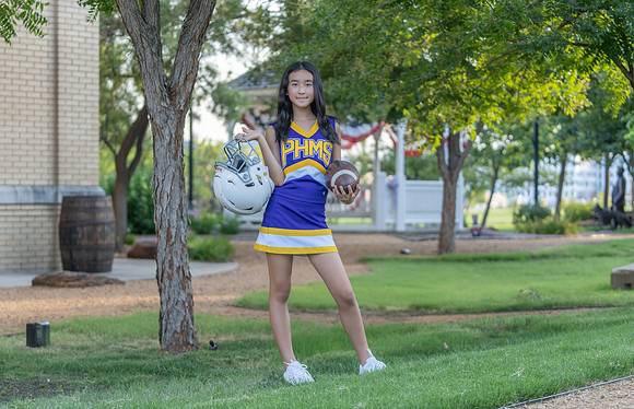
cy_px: 209
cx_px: 297
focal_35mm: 78
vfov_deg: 17.0
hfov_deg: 26.1
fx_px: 1368
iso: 200
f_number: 2.8
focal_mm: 70
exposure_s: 1/320
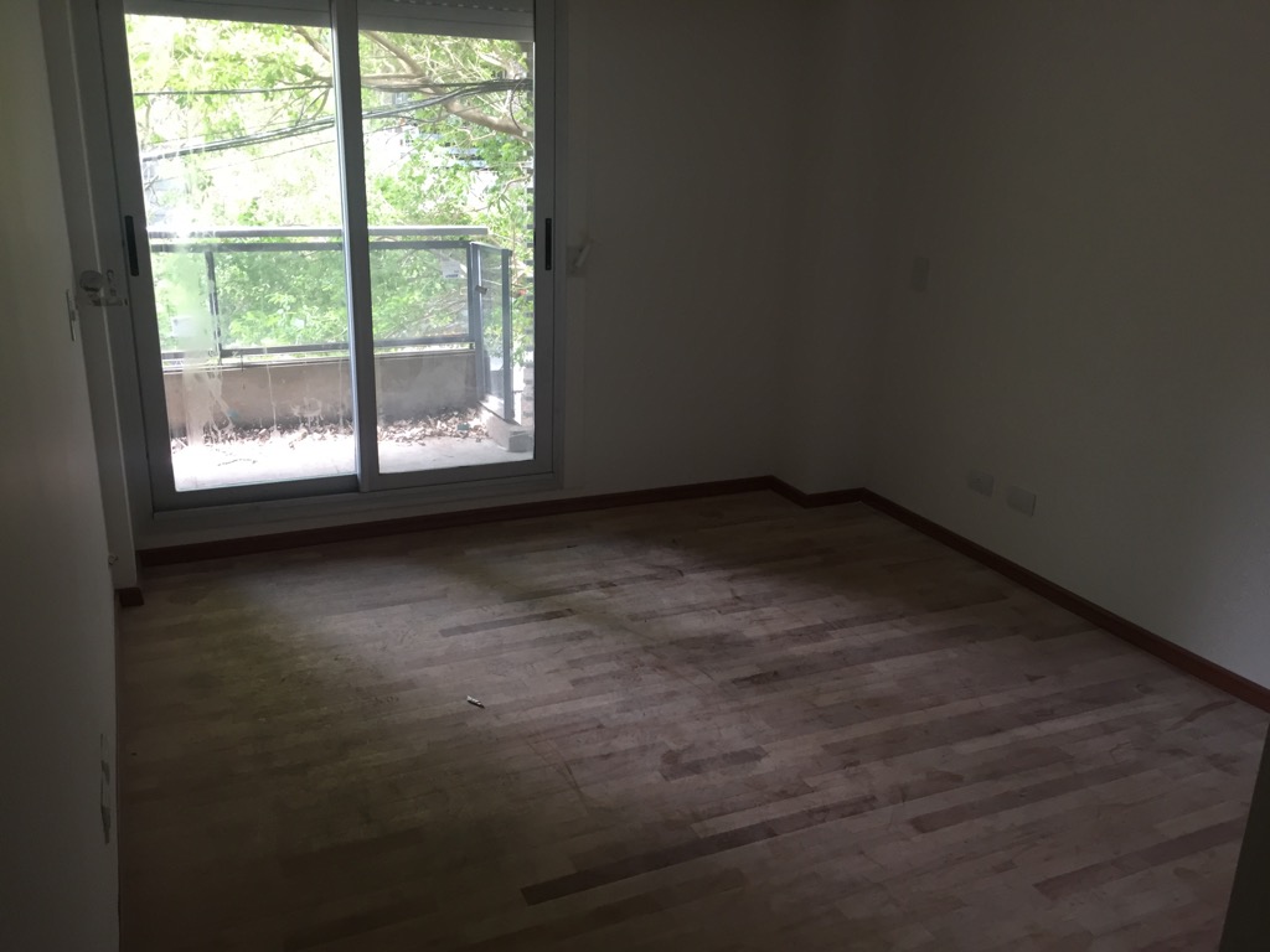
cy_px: 476
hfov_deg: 61.7
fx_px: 1064
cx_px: 635
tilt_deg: -17.0
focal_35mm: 29
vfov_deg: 48.2
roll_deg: -3.1
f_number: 2.2
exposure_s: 1/33
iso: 40
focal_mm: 4.15
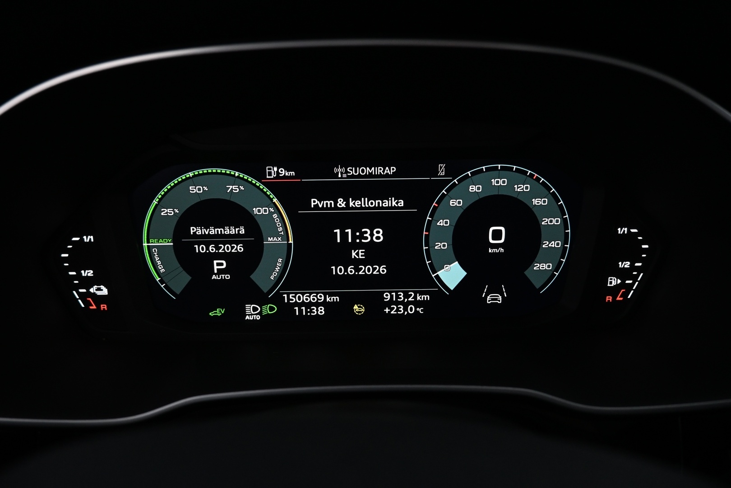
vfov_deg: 53.1
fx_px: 487
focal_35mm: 24
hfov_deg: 73.7
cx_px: 366
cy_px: 244
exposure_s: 1/30
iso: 1100
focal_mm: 16
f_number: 4
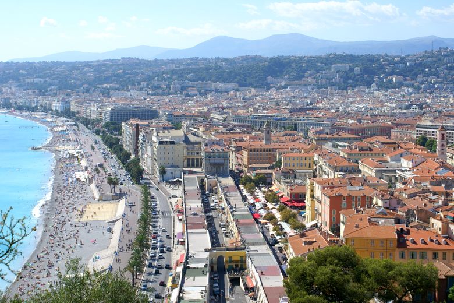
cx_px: 227
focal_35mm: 60
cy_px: 152
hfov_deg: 33.4
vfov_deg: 22.6
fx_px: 757
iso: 100
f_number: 9
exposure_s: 1/200
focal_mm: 40
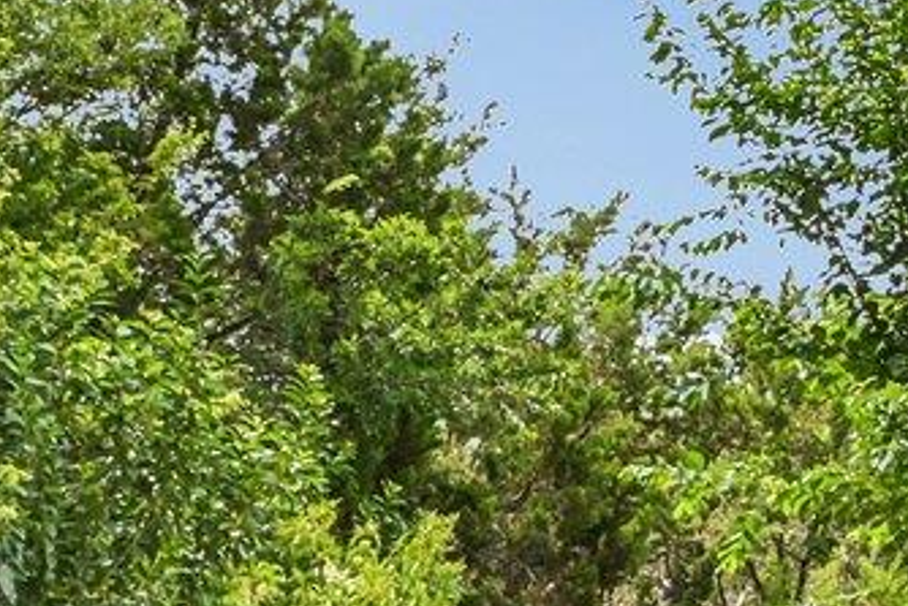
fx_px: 2321
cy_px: 512
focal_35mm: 92
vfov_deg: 14.8
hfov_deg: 18.2
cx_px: 1560
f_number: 6.7
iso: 100
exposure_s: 1/125
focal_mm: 15
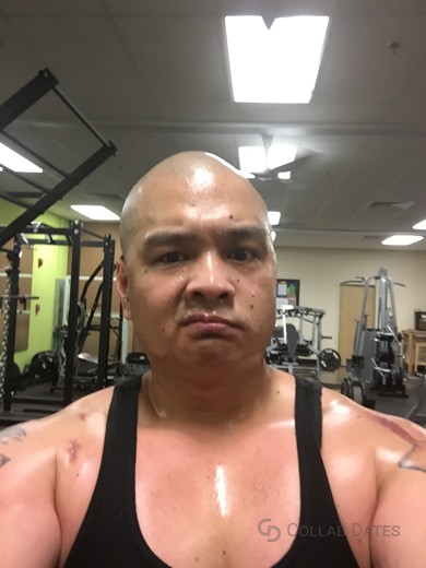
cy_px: 284
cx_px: 213
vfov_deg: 58.4
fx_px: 509
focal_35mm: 31
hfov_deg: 45.4
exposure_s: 1/30
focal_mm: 2.65
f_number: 2.2
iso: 125
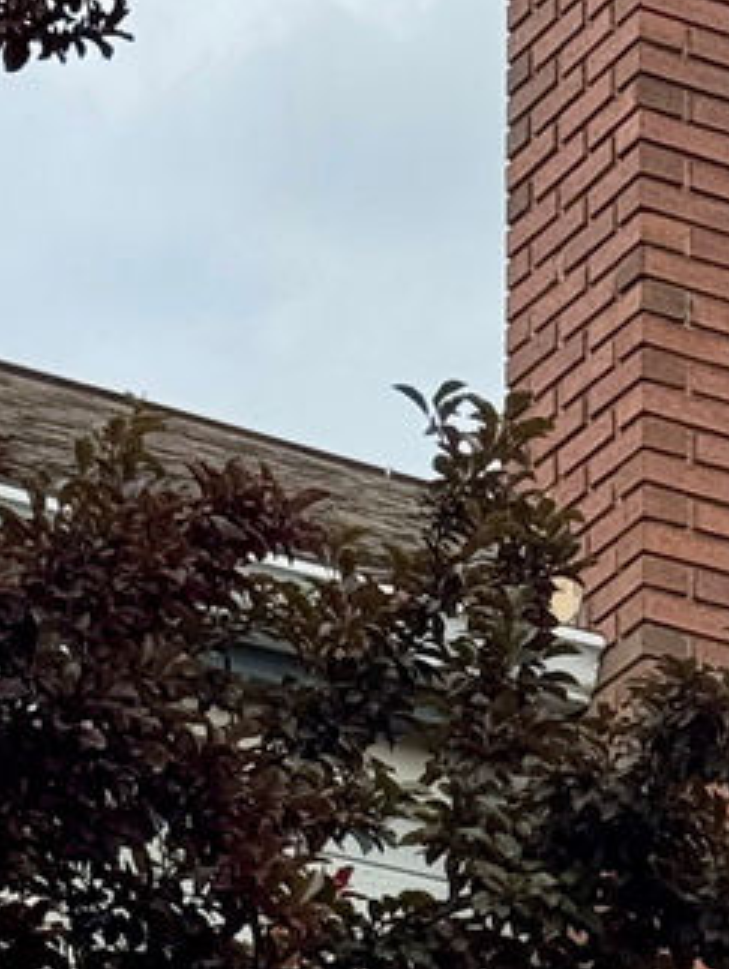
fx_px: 6389
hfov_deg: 6.4
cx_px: 1410
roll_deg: +2.0
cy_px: 1410
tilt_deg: +17.3
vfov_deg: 8.5
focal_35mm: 228
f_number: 1.78
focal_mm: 6.76
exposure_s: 1/2959
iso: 64
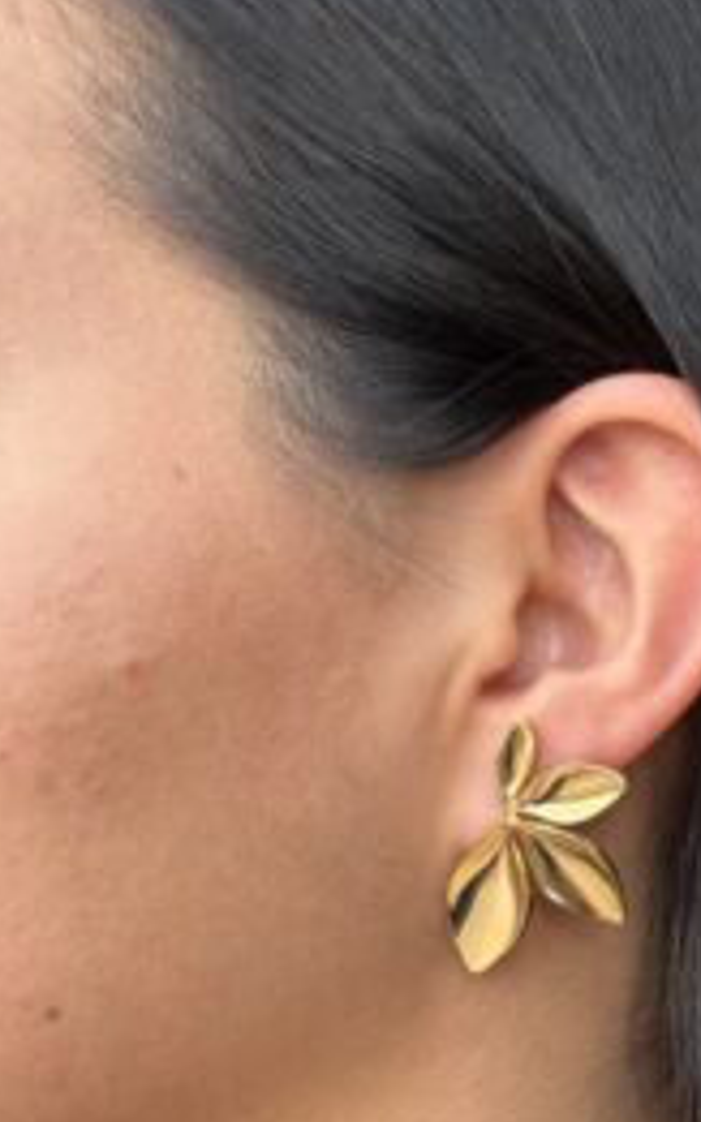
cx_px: 542
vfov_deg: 26.2
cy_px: 834
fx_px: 2386
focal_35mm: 78
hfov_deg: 16.6
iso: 50
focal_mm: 6.76
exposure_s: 1/133
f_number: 1.78
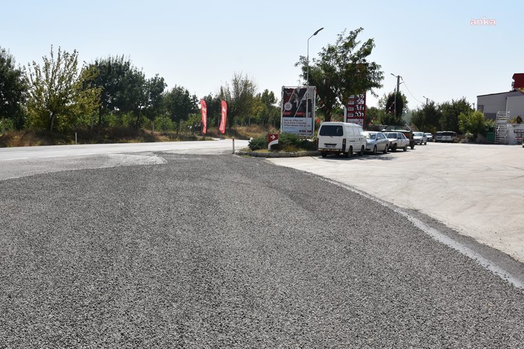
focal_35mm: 35
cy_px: 206
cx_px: 195
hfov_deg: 53.8
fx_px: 510
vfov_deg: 37.7
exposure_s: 1/250
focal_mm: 18
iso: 100
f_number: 10
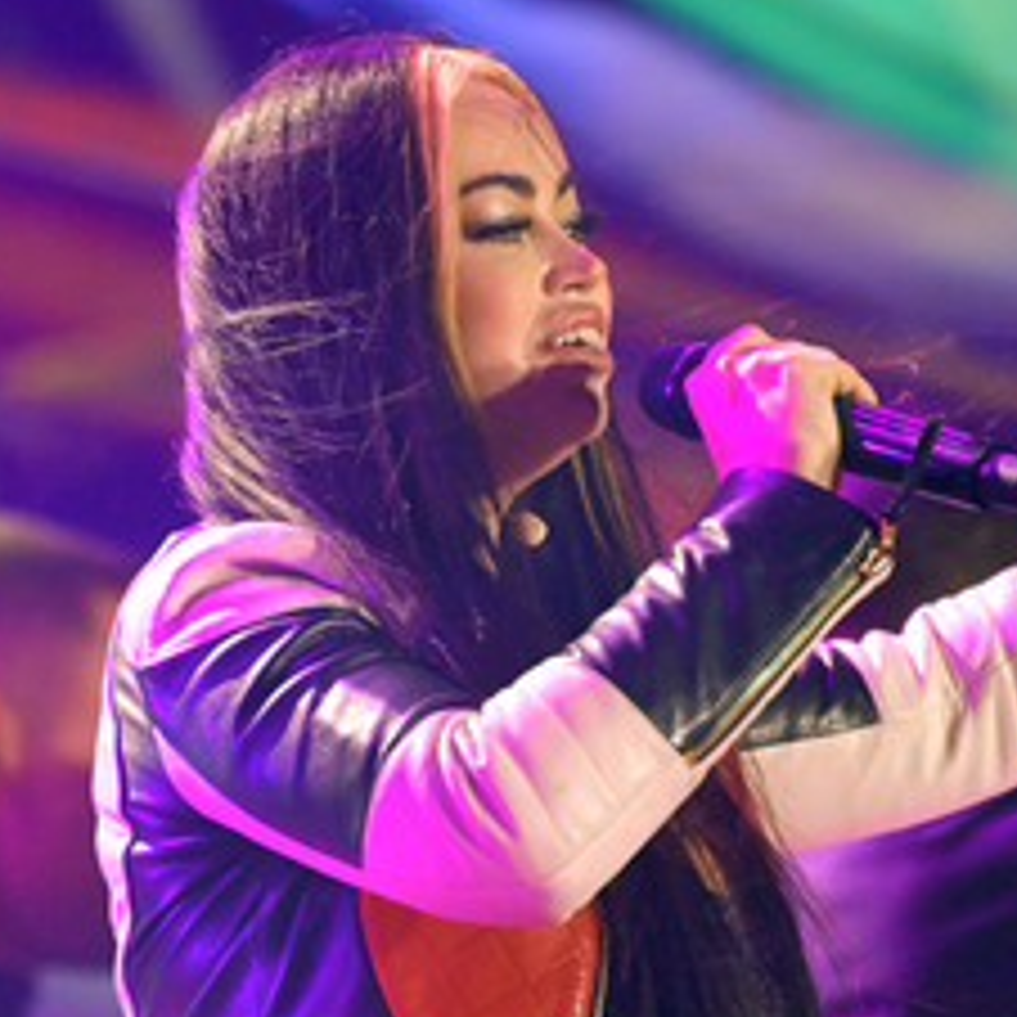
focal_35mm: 847
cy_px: 598
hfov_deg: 2.1
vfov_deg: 2.1
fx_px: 28154
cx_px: 736
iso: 12800
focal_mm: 500
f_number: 5.6
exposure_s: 1/400
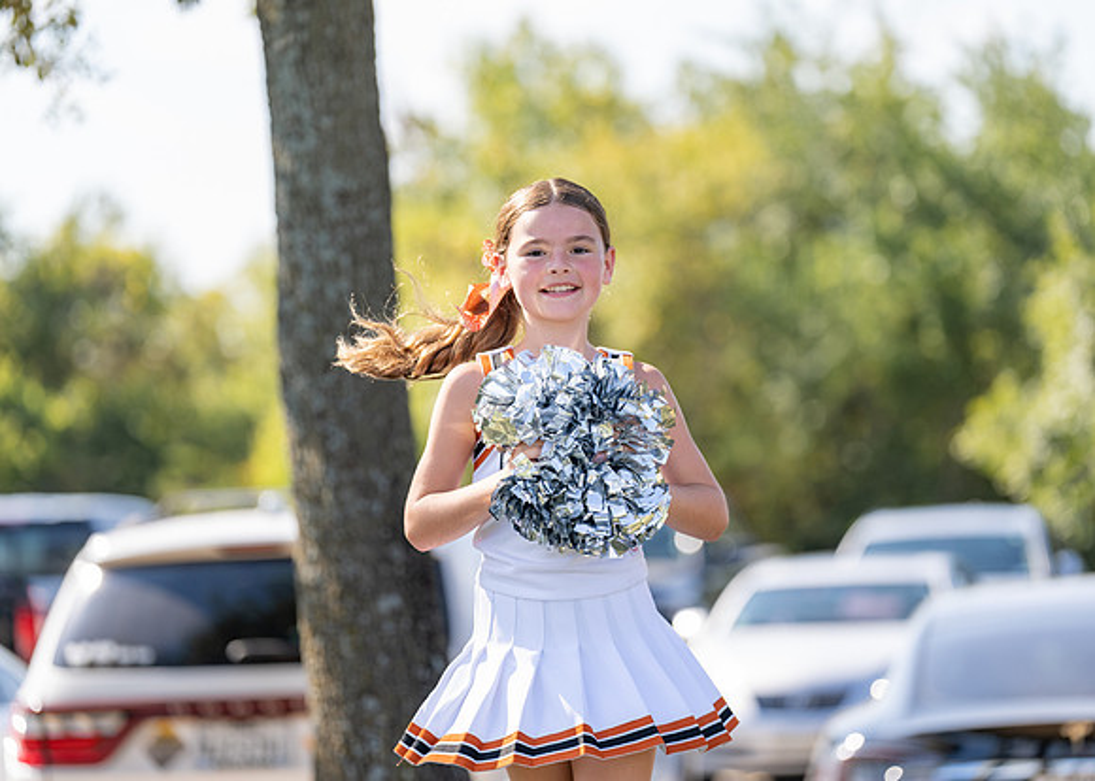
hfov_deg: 13.4
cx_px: 548
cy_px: 390
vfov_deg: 9.6
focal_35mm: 150
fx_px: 4653
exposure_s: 1/1000
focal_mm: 141
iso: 160
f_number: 2.8
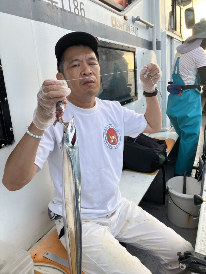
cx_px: 103
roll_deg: +5.3
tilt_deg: -14.3
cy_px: 137
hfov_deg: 49.7
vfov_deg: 63.4
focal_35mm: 28
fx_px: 222
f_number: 1.8
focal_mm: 3.99
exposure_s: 1/174
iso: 25
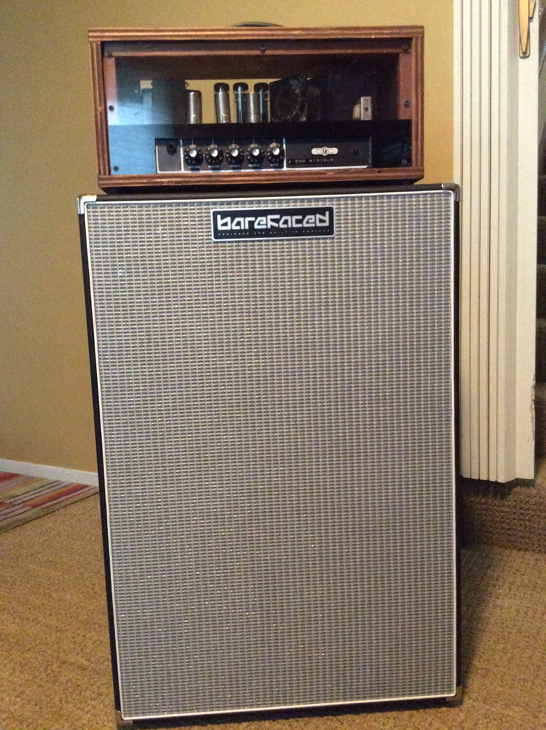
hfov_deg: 44.1
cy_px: 365
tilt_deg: -8.1
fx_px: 675
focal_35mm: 32
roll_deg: +1.2
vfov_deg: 56.9
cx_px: 273
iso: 500
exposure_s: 1/15
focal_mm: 3.3
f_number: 2.4
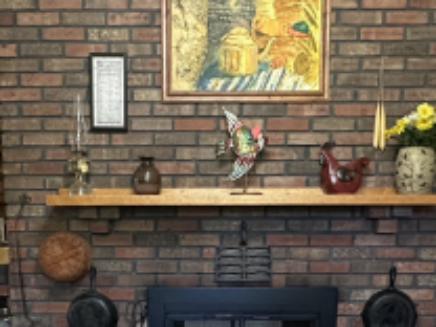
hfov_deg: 42.1
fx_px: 567
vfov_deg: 30.9
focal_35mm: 45
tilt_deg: -7.0
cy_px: 285
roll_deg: -0.9
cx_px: 209
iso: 640
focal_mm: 2.22
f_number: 2.2
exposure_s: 1/60
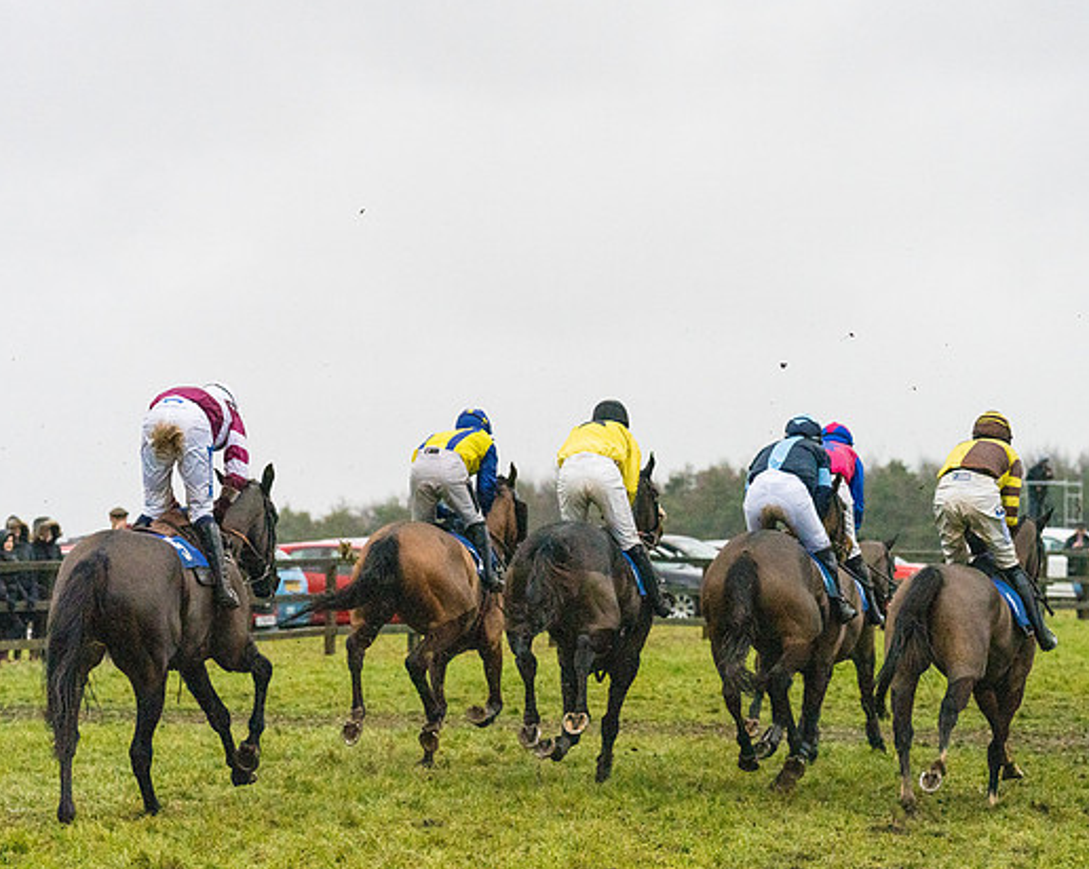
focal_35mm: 183
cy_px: 426
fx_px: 5894
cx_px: 622
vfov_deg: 8.4
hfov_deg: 10.6
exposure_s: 1/4000
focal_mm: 135
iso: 5000
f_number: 4.5
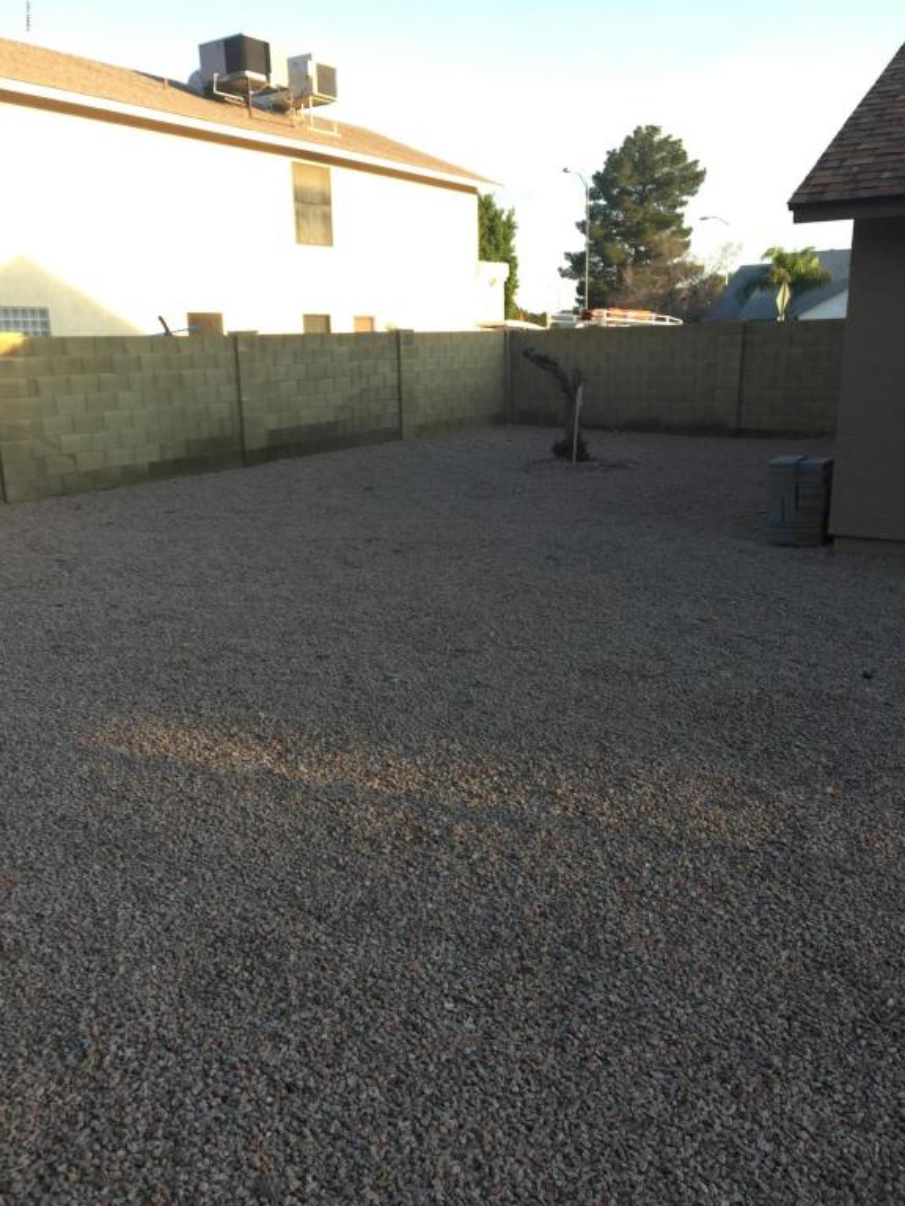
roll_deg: +0.7
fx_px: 1011
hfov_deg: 48.2
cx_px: 452
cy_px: 603
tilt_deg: -15.6
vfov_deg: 61.7
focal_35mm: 29
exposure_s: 1/215
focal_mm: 4.15
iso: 32
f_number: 2.2
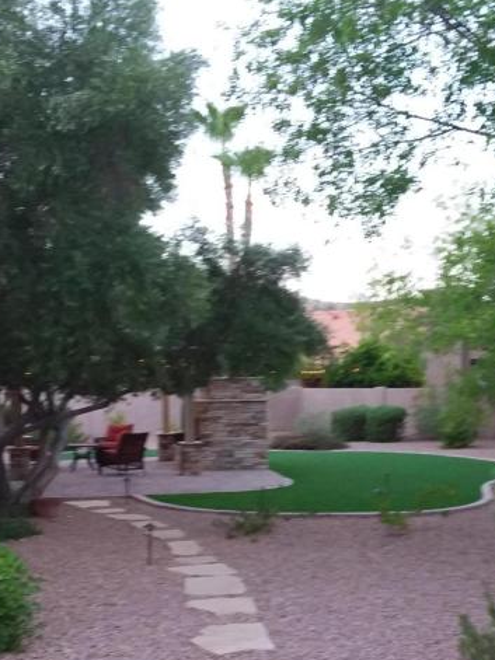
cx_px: 269
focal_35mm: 44
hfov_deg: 32.8
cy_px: 457
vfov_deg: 42.2
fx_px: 839
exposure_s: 1/20
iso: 80
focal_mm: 2.91
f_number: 1.9
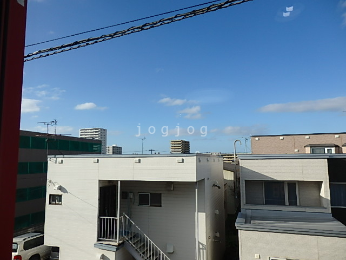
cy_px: 130
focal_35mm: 25
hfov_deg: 69.4
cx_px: 173
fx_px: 250
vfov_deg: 54.9
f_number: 8.7
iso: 125
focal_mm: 4.5
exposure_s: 1/200
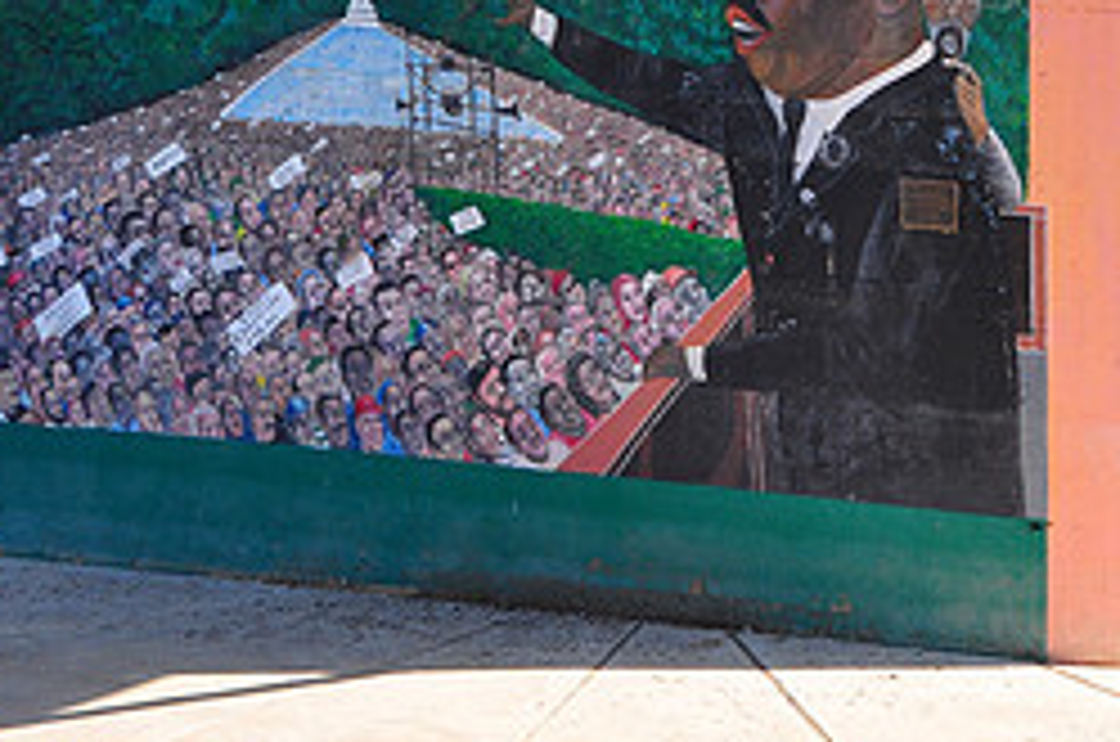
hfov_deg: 6.0
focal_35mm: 342
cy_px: 20
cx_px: 985
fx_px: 10619
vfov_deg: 4.0
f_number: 13
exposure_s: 1/125
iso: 250
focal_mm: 98
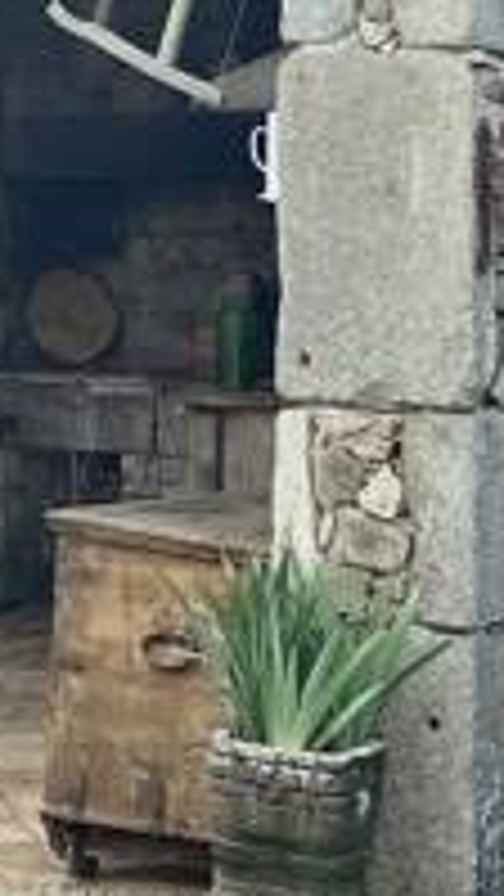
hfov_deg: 10.6
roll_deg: -0.8
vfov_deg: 18.2
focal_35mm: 114
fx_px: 2707
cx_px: 256
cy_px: -32
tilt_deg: +5.6
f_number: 1.6
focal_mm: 5.1
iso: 50
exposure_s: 1/515
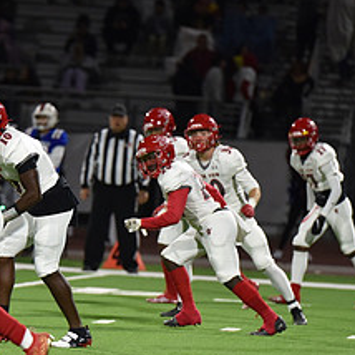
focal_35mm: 437
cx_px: 156
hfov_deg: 4.0
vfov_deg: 4.0
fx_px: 5070
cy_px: 182
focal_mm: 190
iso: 2000
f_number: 2.8
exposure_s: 1/500
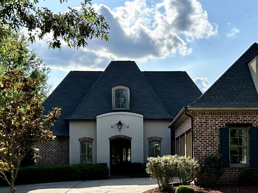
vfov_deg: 33.5
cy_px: 120
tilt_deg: +1.6
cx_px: 135
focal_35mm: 43
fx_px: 321
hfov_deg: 43.8
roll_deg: -0.7
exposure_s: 1/5848
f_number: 1.78
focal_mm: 6.86
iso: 80
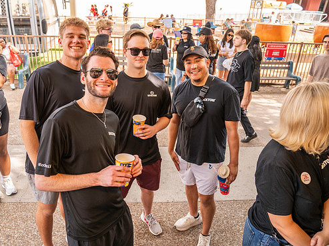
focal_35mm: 27
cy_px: 119
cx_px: 141
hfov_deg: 65.0
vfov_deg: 51.3
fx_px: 257
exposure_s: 1/200
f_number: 4
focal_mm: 24
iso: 320
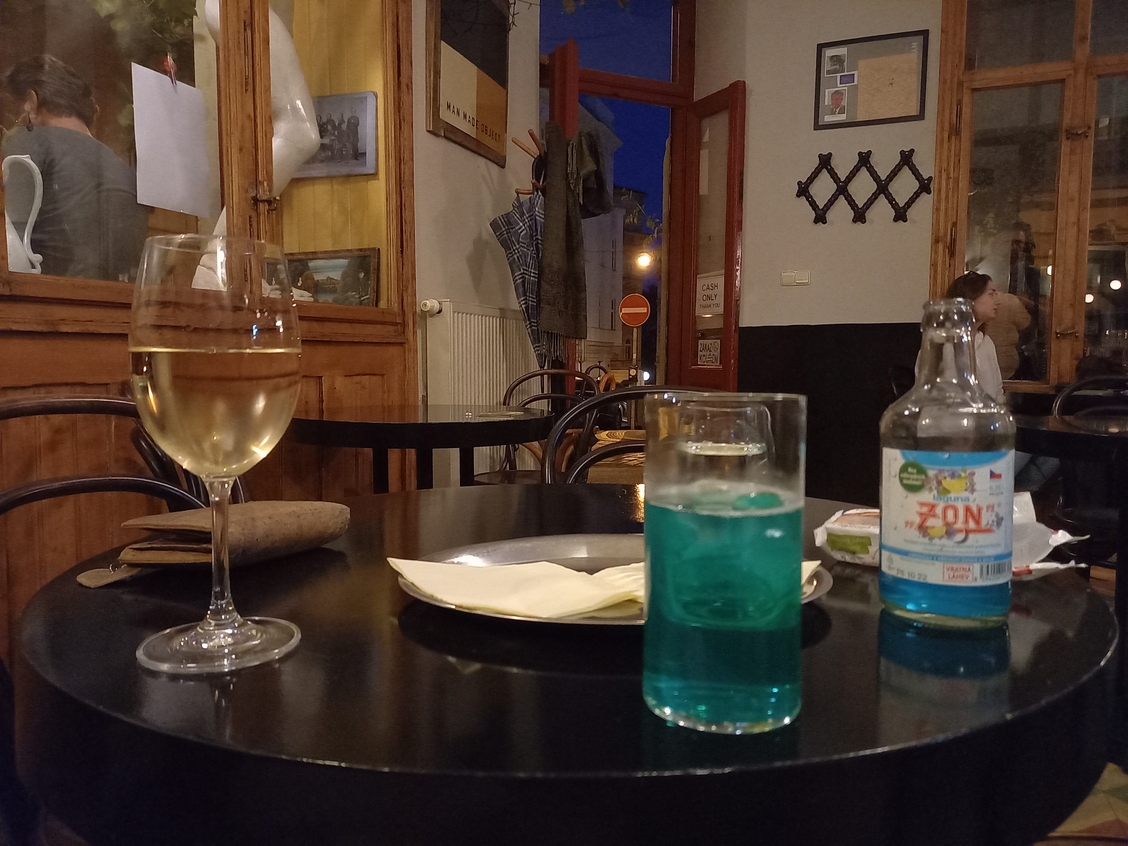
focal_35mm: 25
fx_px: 815
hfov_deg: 69.4
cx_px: 564
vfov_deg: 54.9
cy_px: 423
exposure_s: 1/16.7
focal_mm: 4.65
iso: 2000
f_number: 1.8
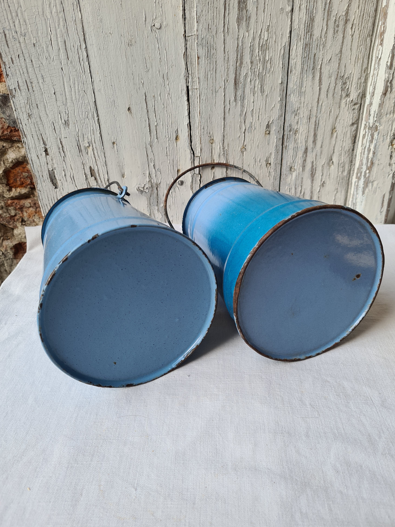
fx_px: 411
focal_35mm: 27
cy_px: 268
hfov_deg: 51.3
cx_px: 202
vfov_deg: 65.3
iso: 50
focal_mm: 5.4
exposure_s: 1/101
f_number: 1.8
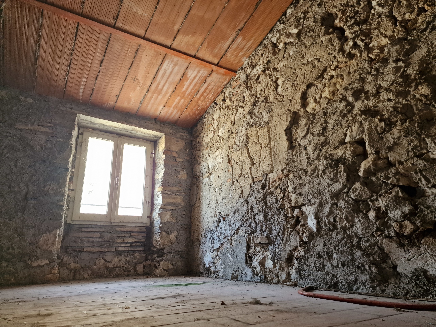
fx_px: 290
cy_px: 164
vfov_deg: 58.9
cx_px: 218
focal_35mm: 23
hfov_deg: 73.9
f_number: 1.8
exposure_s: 1/100
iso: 320
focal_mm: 6.4
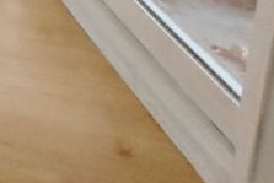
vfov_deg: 11.6
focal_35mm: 93
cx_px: -536
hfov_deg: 11.7
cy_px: -284
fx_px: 708
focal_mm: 2.2
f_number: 2.2
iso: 250
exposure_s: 1/59
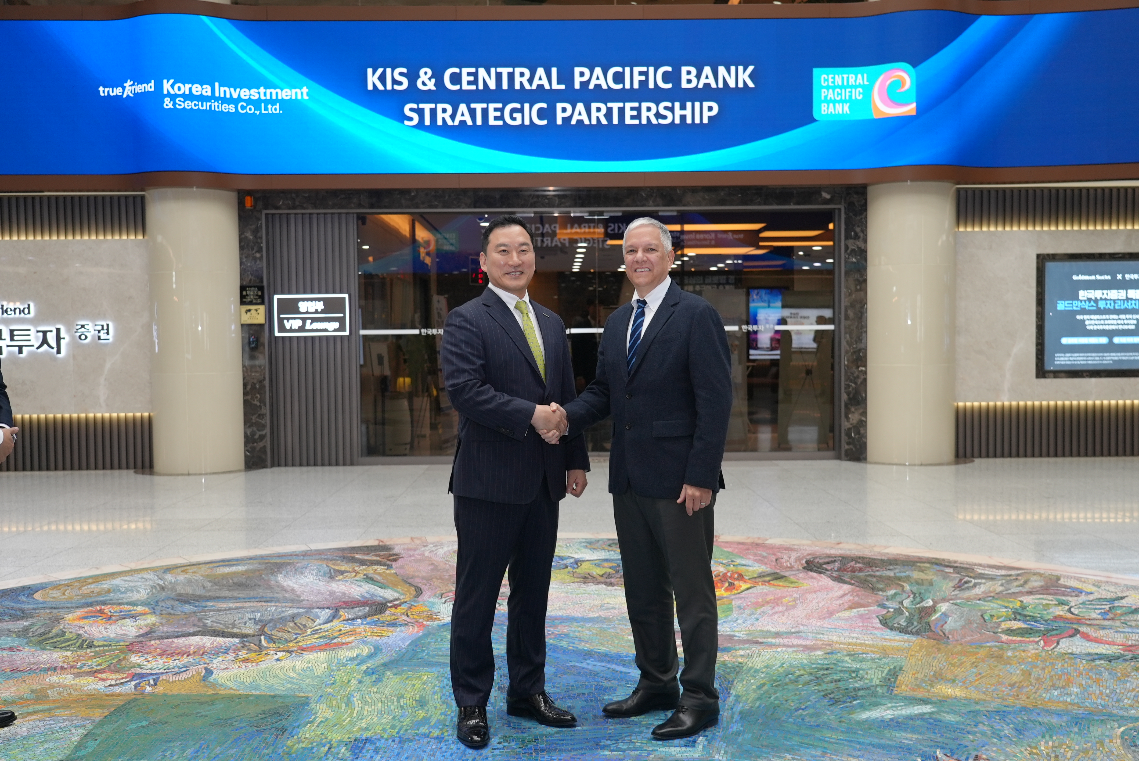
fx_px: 1108
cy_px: 380
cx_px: 570
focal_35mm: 35
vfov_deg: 37.9
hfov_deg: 54.4
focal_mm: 35
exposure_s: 1/160
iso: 640
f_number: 4
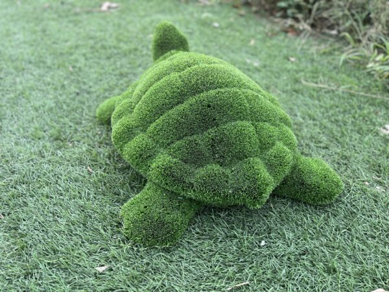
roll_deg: -4.1
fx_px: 292
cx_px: 194
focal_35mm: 26
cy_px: 146
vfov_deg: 53.1
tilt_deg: -39.7
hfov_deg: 67.3
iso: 50
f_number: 1.6
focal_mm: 5.1
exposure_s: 1/388
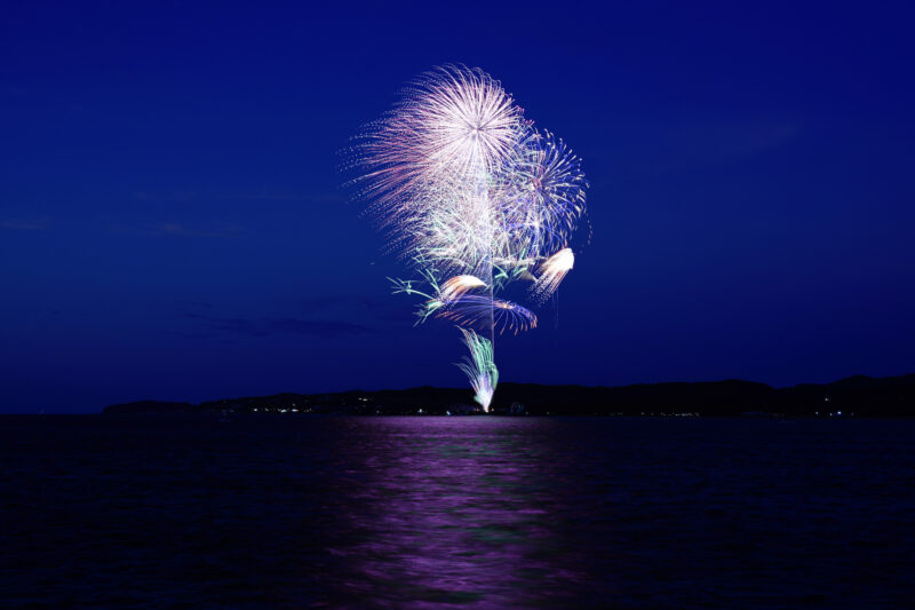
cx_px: 458
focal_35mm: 50
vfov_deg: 27.0
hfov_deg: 39.6
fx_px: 1270
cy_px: 305
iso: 100
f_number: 11
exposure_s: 1/30
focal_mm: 50
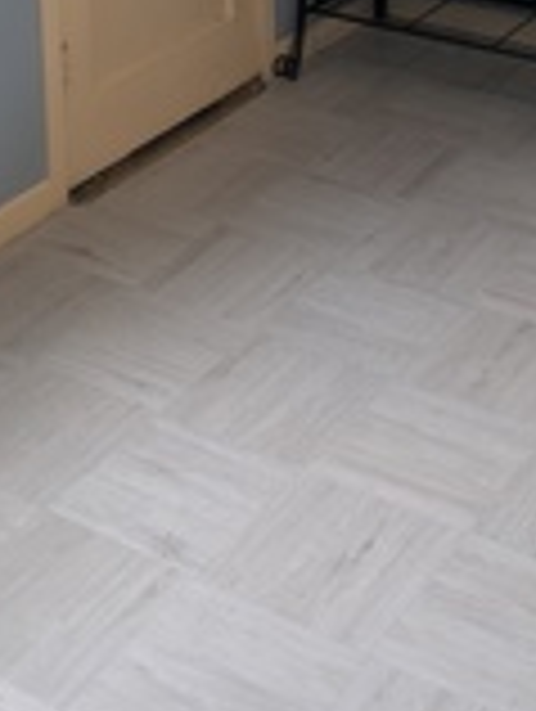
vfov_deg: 23.4
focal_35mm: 76
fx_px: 1565
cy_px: -148
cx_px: 356
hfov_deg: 19.4
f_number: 1.68
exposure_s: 1/120
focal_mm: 6.9
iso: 84
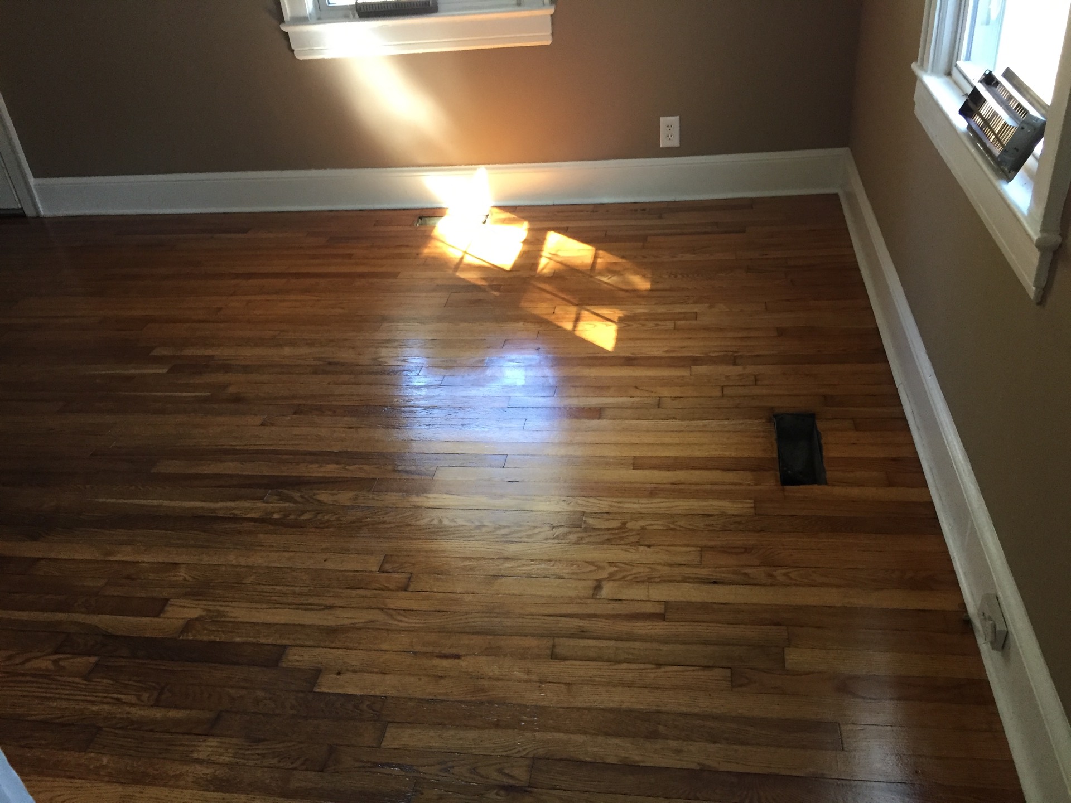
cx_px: 536
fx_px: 897
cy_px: 402
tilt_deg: -32.5
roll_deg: +4.6
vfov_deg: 48.2
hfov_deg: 61.7
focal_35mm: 29
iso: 200
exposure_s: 1/30
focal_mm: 4.15
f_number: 2.2
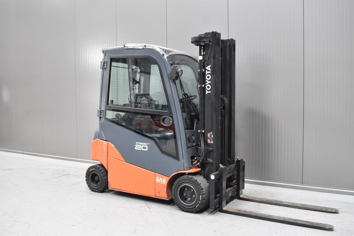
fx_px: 324
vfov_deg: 40.0
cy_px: 118
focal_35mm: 33
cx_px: 177
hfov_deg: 57.2
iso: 1600
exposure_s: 1/25
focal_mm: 22
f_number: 5
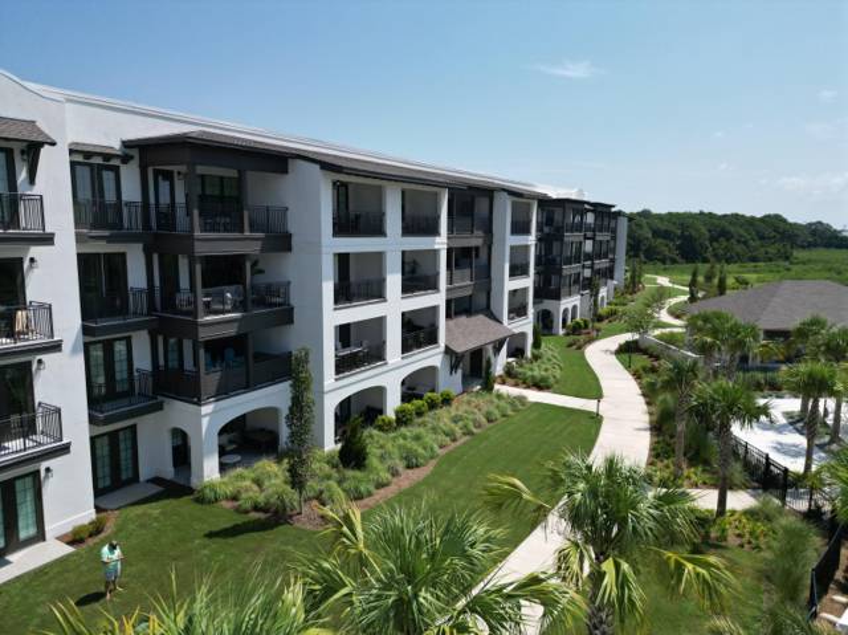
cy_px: 318
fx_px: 587
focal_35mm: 24
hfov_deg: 71.6
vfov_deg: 56.8
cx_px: 424
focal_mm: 6.72
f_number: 1.7
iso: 120
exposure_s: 1/4000
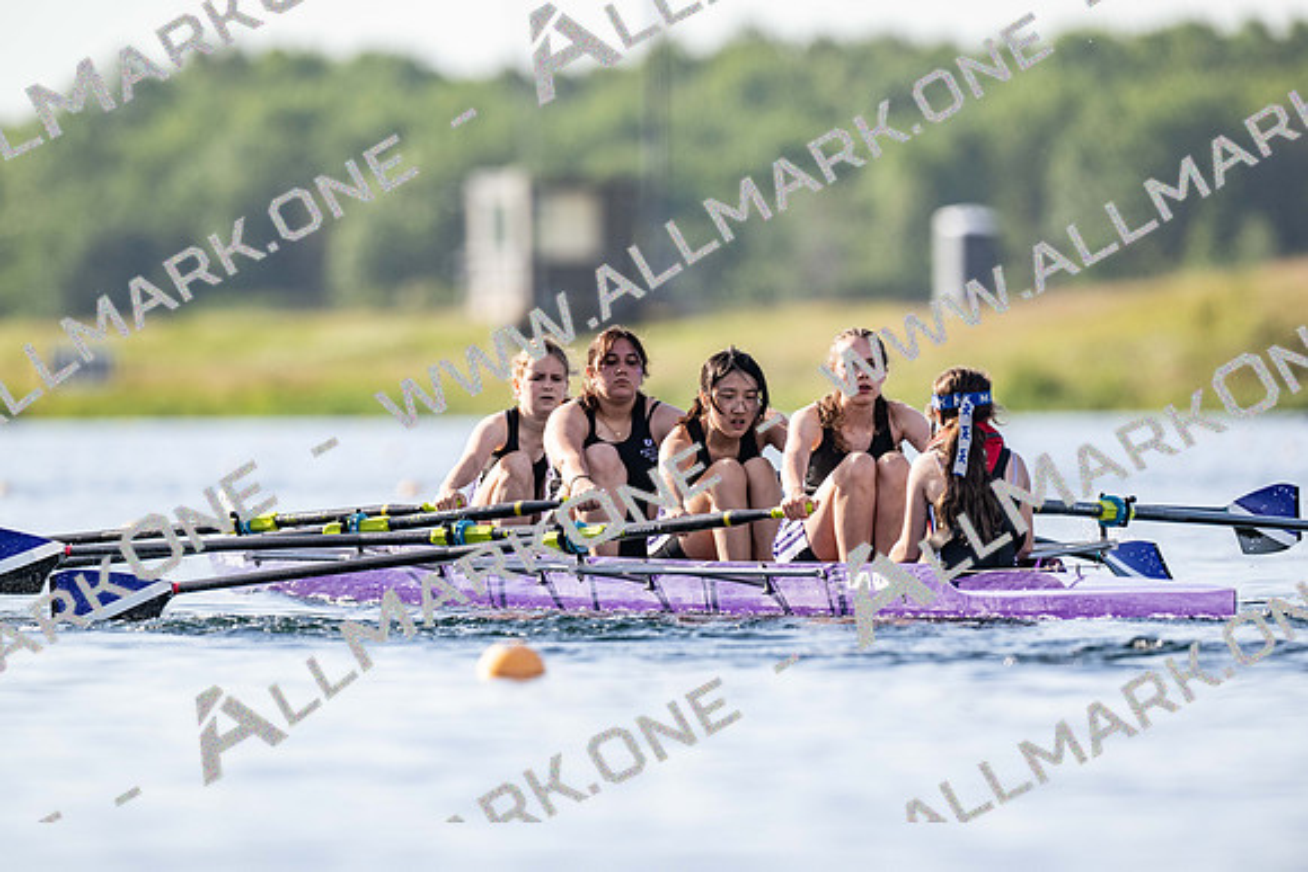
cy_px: 436
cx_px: 654
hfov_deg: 3.4
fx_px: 21804
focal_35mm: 600
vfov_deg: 2.3
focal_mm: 600
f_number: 5.6
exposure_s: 1/2500
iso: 800
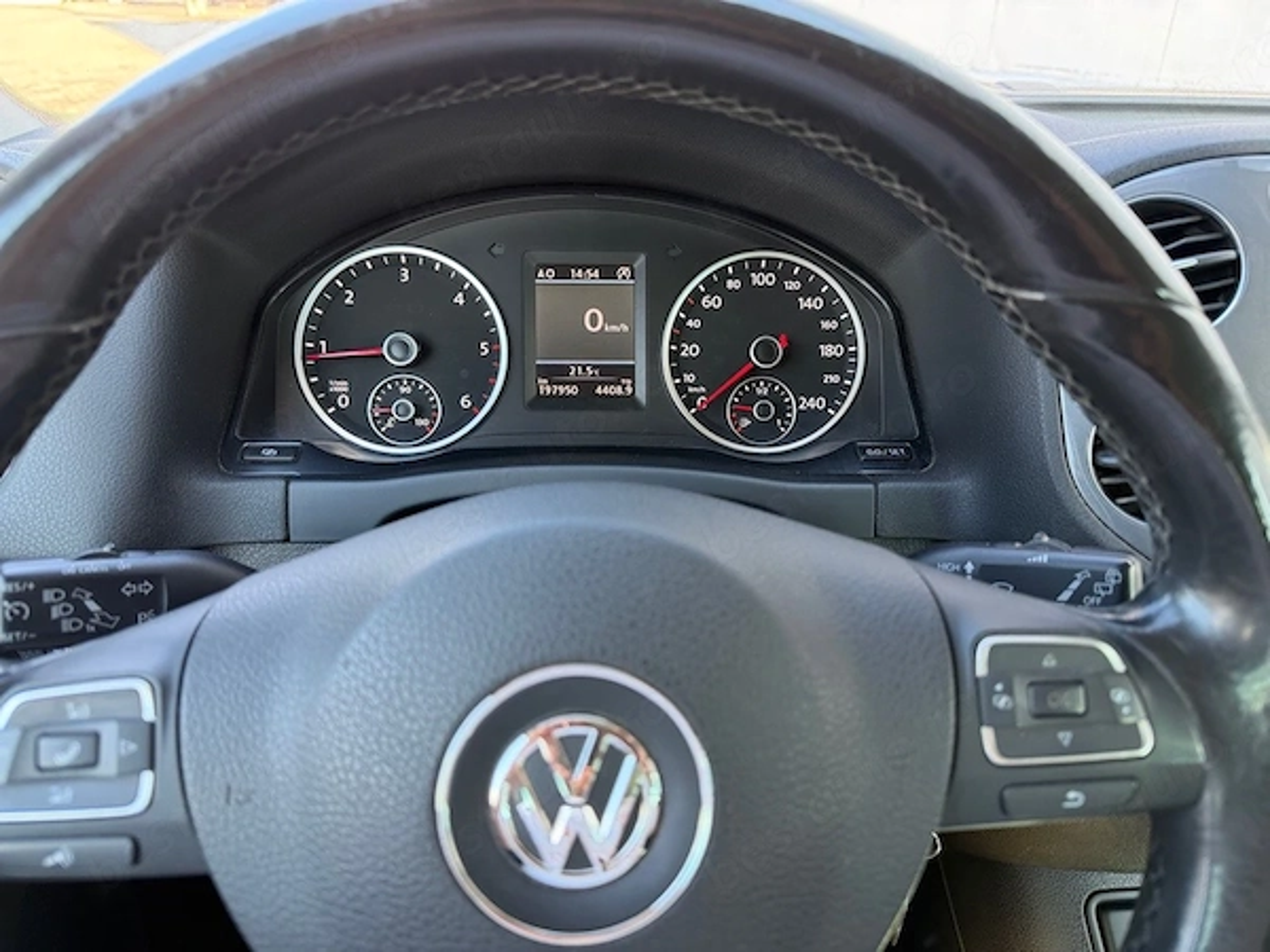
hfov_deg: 71.6
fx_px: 881
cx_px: 635
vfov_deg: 56.8
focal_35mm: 24
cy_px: 476
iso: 200
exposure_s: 1/101
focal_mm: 6.76
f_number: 1.78
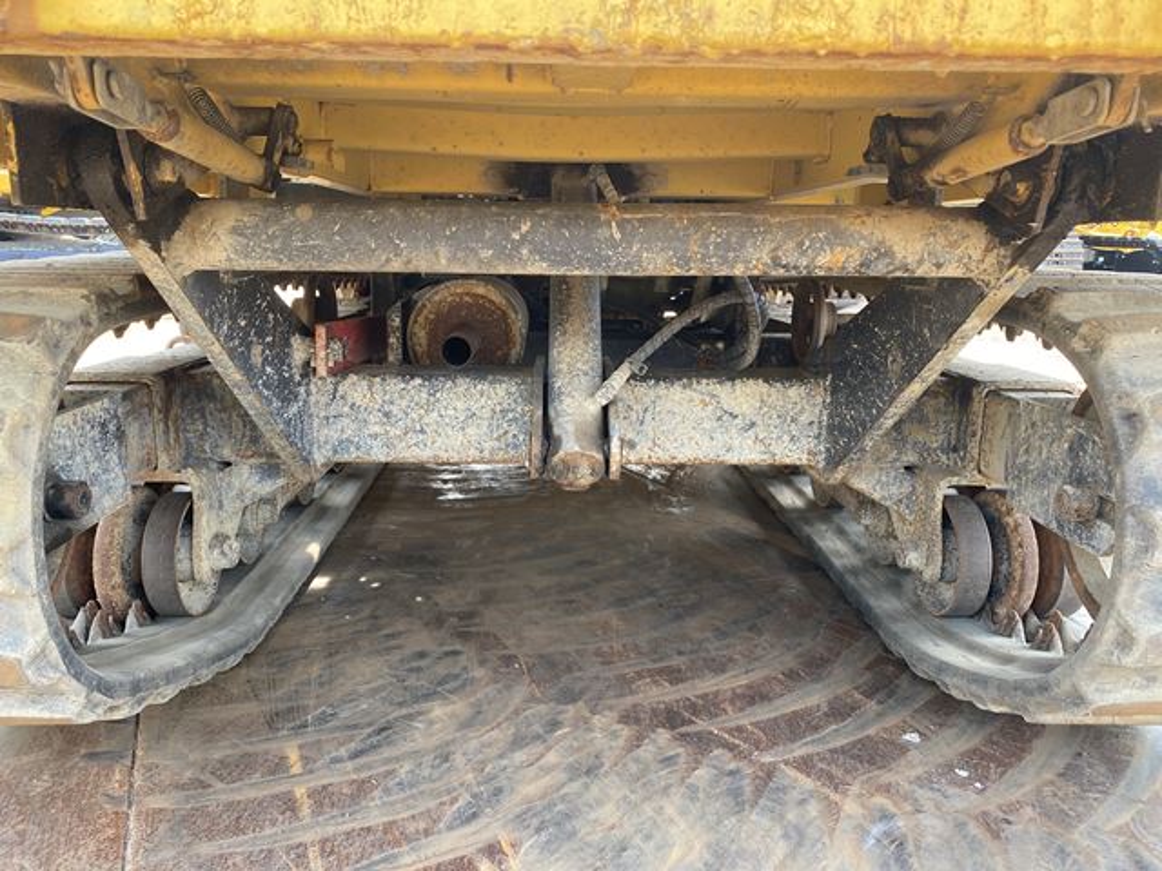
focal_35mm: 26
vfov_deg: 53.1
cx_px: 581
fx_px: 873
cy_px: 436
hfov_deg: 67.3
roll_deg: -1.0
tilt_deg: -12.6
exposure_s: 1/121
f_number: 1.8
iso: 100
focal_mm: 4.25
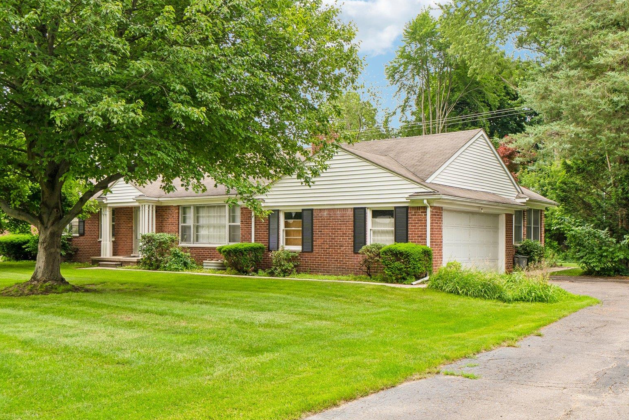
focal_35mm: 36
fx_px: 629
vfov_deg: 36.8
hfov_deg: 53.1
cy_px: 248
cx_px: 326
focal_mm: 18
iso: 100
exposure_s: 1/45
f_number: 8
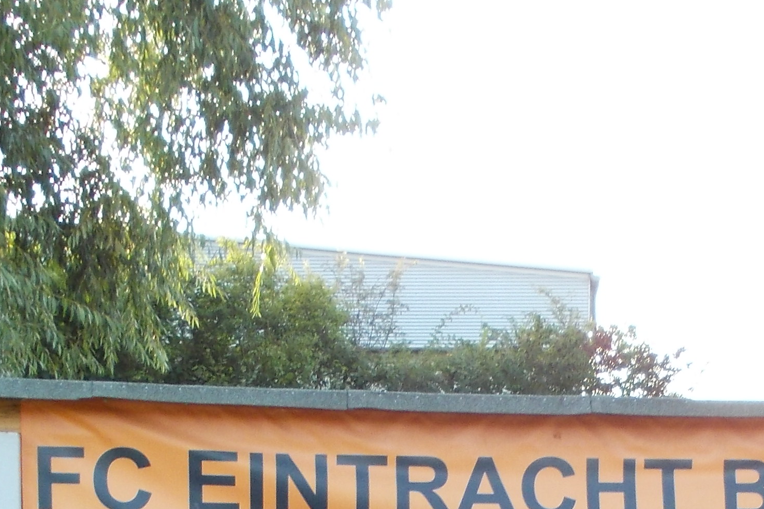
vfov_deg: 17.6
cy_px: 684
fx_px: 1528
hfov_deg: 28.0
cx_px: 465
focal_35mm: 72
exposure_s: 1/80
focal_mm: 4
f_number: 2.7
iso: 80
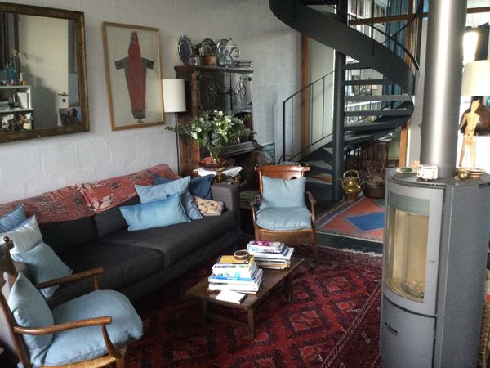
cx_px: 245
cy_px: 184
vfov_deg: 45.4
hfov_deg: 58.4
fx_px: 439
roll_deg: +0.1
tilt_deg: -13.1
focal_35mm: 31
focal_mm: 3.3
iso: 400
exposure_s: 1/17
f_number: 2.4
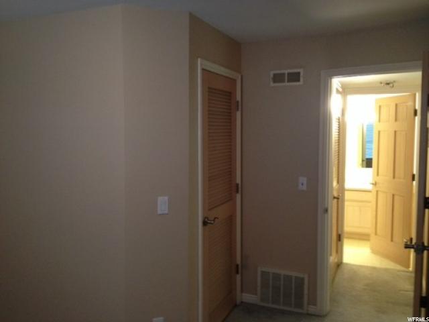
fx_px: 434
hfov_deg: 52.6
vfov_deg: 40.7
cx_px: 214
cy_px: 161
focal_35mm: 35
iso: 160
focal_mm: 4.28
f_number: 2.4
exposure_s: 1/20
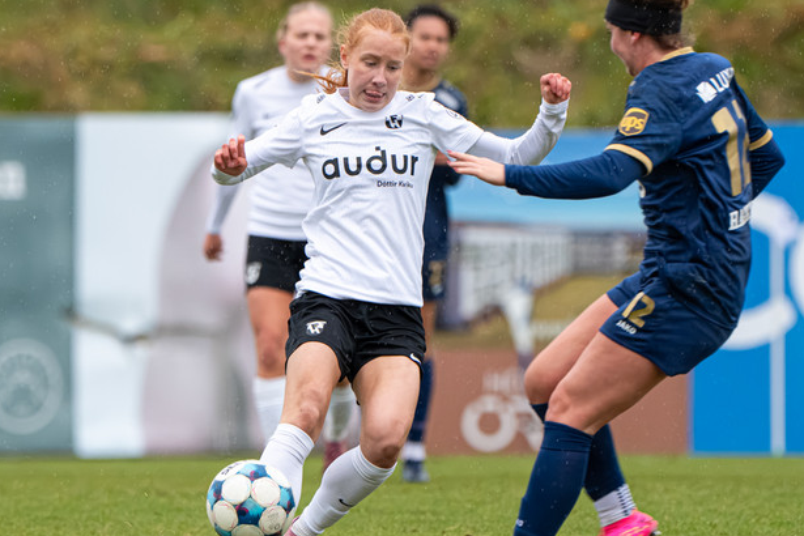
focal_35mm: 812
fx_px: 18133
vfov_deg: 1.7
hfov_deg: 2.5
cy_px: 294
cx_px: 284
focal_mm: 470
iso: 2500
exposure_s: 1/1000
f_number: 6
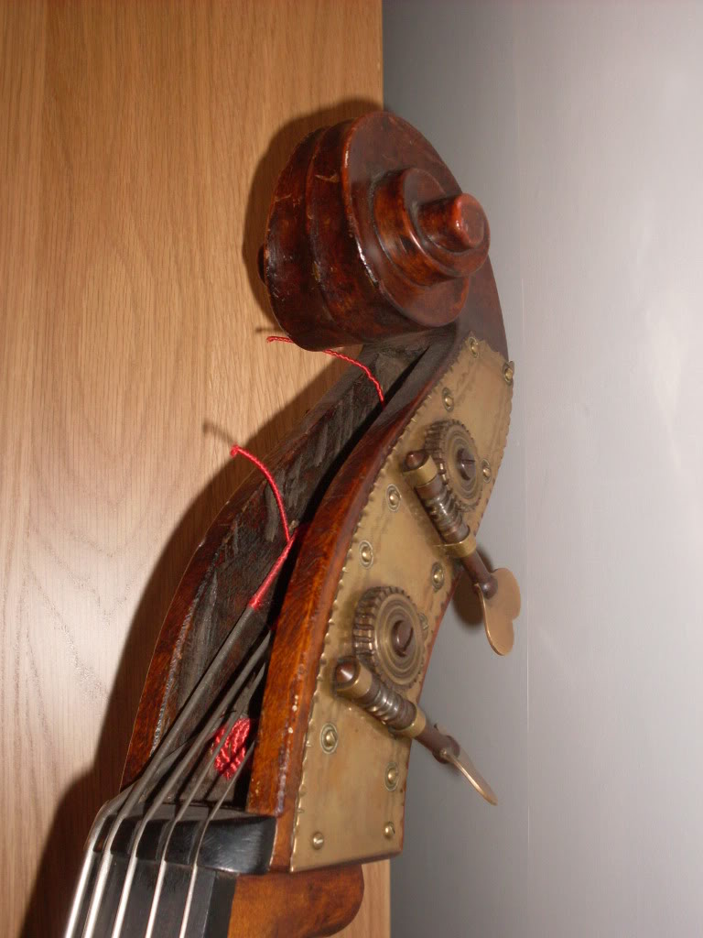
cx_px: 352
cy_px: 469
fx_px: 1327
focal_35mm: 49
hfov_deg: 29.7
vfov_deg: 38.9
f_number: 3.1
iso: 100
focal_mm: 8.1
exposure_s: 1/45
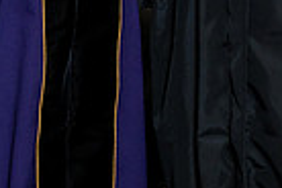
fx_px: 2303
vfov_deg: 4.6
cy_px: -197
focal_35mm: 294
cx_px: 80
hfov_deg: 7.0
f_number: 5
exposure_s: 1/200
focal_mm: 70
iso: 1250
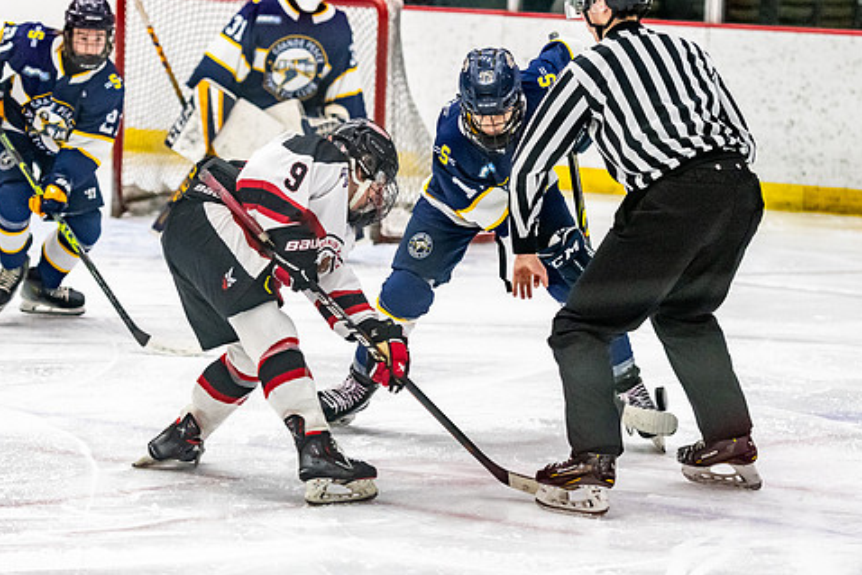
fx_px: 4167
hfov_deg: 11.8
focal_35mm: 174
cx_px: 404
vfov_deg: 7.9
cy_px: 176
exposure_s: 1/640
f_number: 2.8
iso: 3200
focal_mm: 102
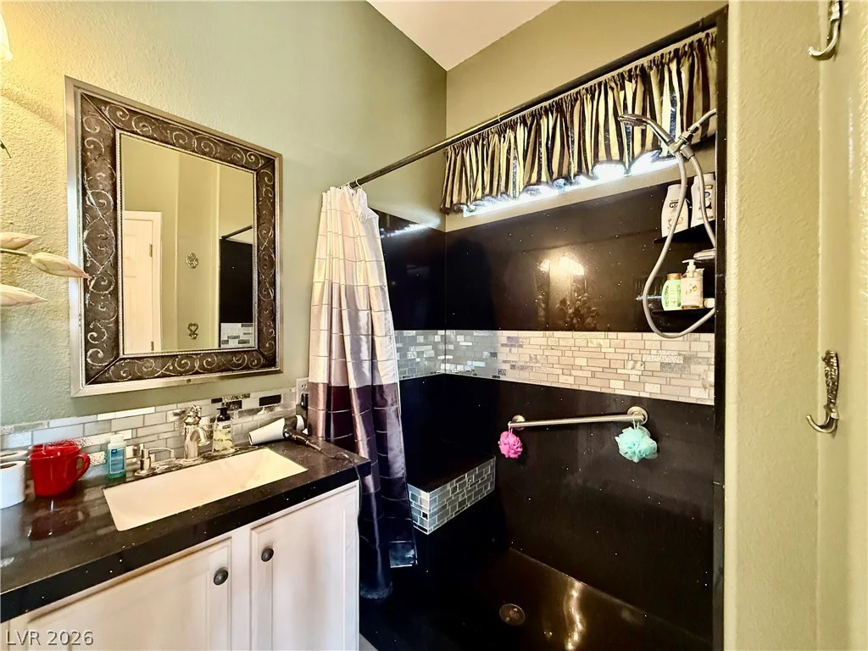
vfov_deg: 85.7
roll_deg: -0.3
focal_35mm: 14
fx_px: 351
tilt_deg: +0.9
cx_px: 434
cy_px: 326
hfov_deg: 102.1
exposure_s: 1/40
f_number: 2.2
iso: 1000
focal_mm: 2.22
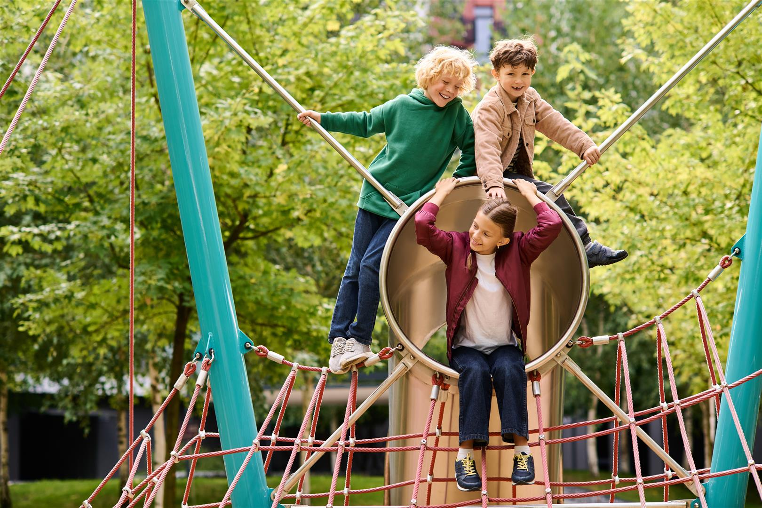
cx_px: 381
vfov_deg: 16.1
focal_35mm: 85
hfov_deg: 23.9
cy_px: 254
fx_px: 1799
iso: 100
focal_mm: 85
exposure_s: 1/500
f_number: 2.8
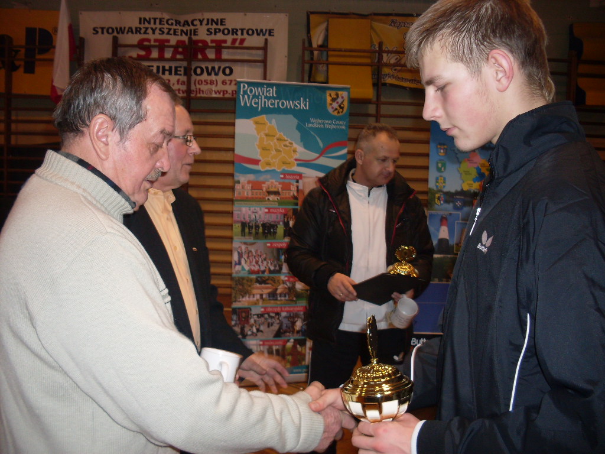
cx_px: 302
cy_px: 227
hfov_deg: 49.0
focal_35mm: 38
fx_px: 664
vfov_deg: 37.7
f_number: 2.8
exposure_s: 1/45
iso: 100
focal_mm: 6.3
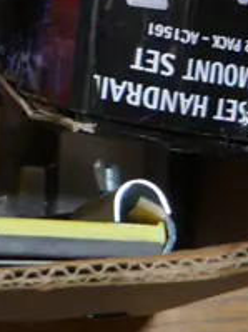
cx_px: -273
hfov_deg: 9.5
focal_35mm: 144
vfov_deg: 11.4
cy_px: -465
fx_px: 1377
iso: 200
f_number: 3.5
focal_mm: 14
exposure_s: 1/60
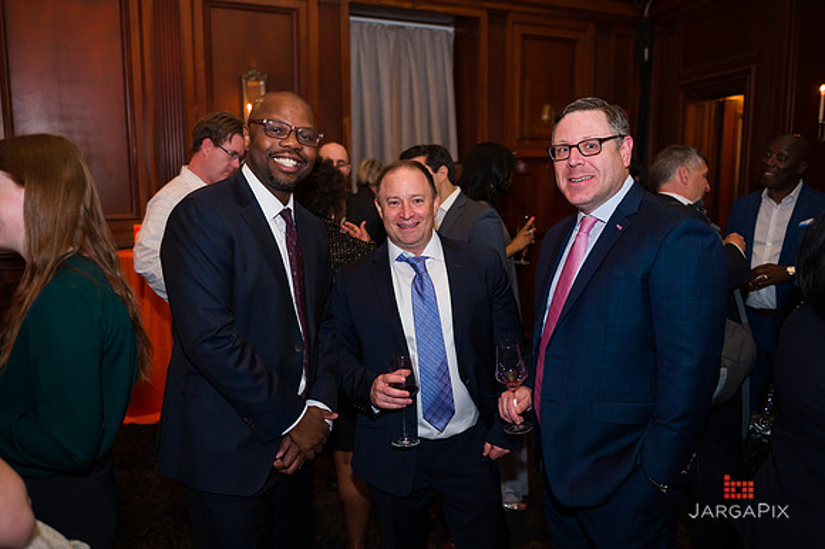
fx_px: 733
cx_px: 412
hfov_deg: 58.7
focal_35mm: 32
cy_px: 274
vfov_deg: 41.1
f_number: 3.2
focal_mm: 32
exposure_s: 1/200
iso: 1600
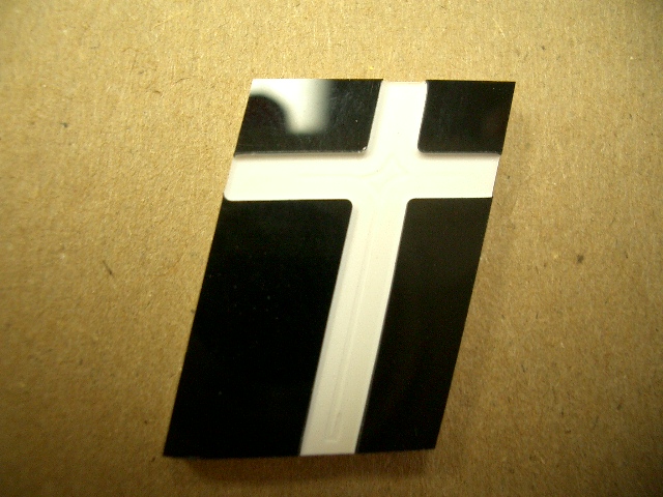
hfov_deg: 52.6
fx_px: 670
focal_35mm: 35
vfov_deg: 40.7
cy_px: 248
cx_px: 332
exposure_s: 1/13
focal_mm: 5.8
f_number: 2.6
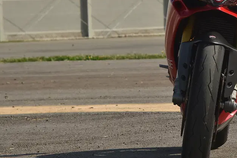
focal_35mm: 345
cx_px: 218
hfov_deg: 6.0
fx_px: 2271
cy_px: 29
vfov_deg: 4.0
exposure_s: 1/320
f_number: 14
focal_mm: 180
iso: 250
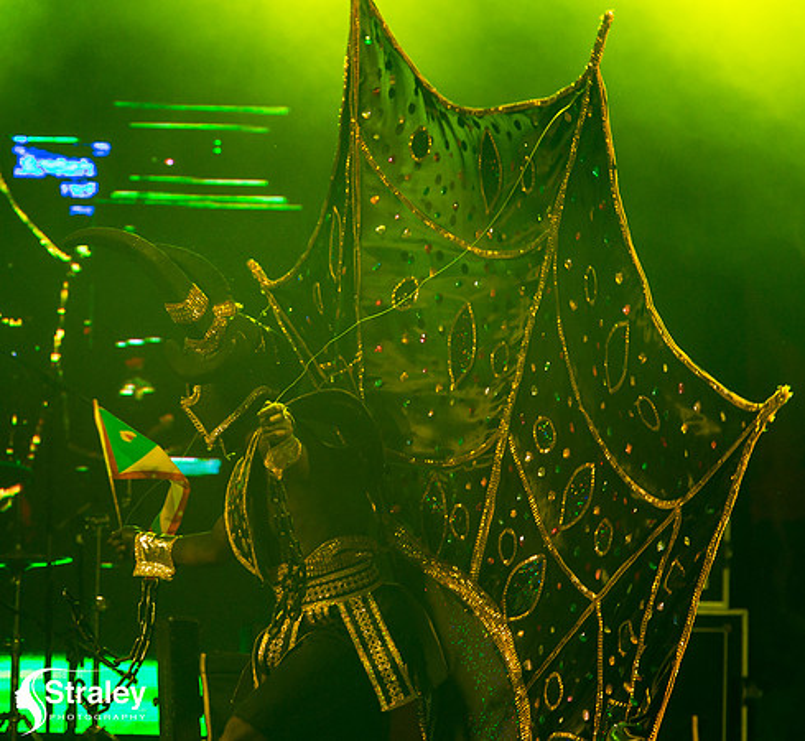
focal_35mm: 279
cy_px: 469
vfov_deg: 6.0
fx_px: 7048
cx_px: 278
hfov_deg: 6.5
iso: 2000
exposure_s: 1/320
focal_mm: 180
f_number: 5.6
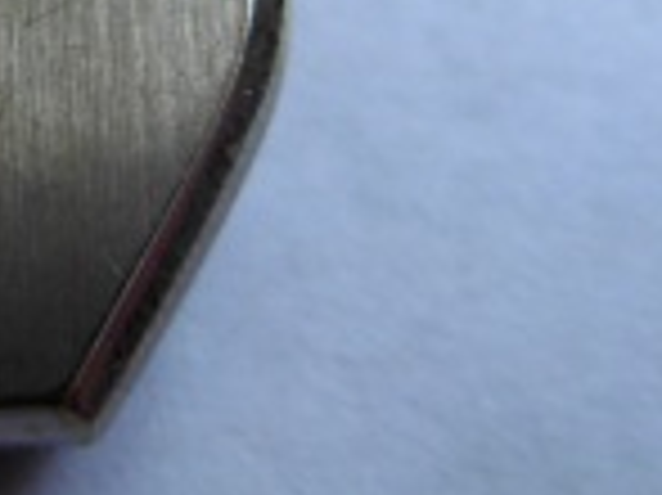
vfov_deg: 12.5
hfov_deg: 16.2
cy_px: -68
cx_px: -158
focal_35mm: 116
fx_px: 2217
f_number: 2.9
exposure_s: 1/98.7
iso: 79
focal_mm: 6.3
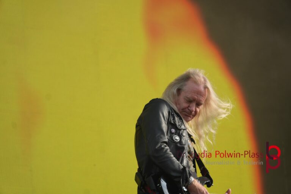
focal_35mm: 202
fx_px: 1637
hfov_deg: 10.2
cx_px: 146
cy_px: 97
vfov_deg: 6.8
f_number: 5.6
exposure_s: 1/250
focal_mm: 135
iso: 100
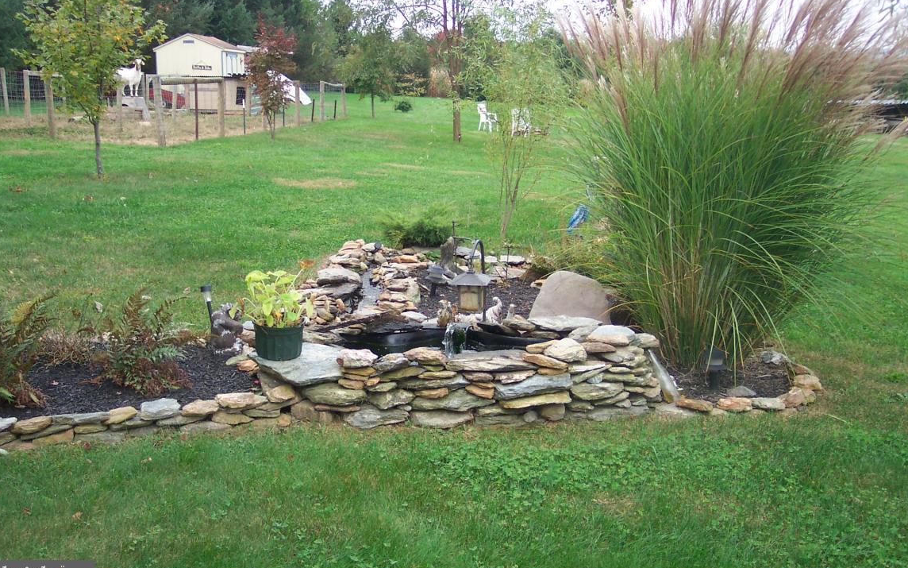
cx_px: 452
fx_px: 965
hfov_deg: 50.4
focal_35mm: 39
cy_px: 288
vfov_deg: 32.8
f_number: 2.8
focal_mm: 8
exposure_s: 1/350
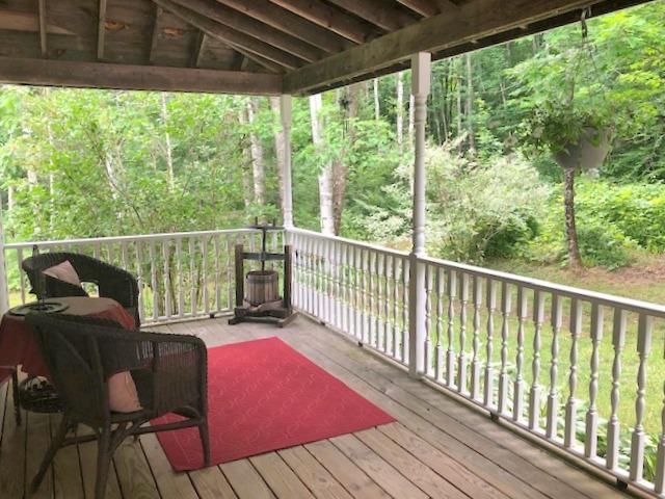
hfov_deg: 63.4
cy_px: 250
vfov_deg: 49.7
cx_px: 332
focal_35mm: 28
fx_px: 538
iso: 50
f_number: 1.8
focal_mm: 3.99
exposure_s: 1/120
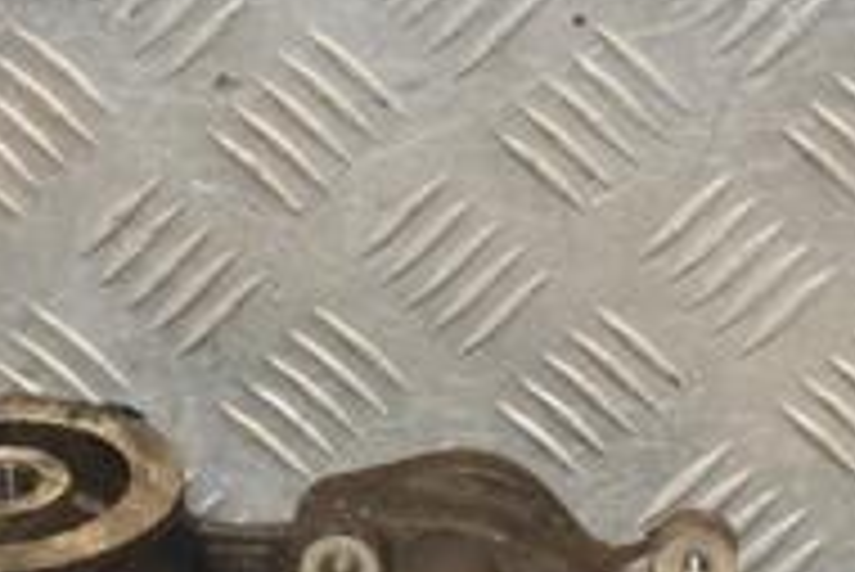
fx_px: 4730
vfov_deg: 6.9
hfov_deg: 10.3
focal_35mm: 199
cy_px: 721
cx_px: 369
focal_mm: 42
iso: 800
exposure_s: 1/200
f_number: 5
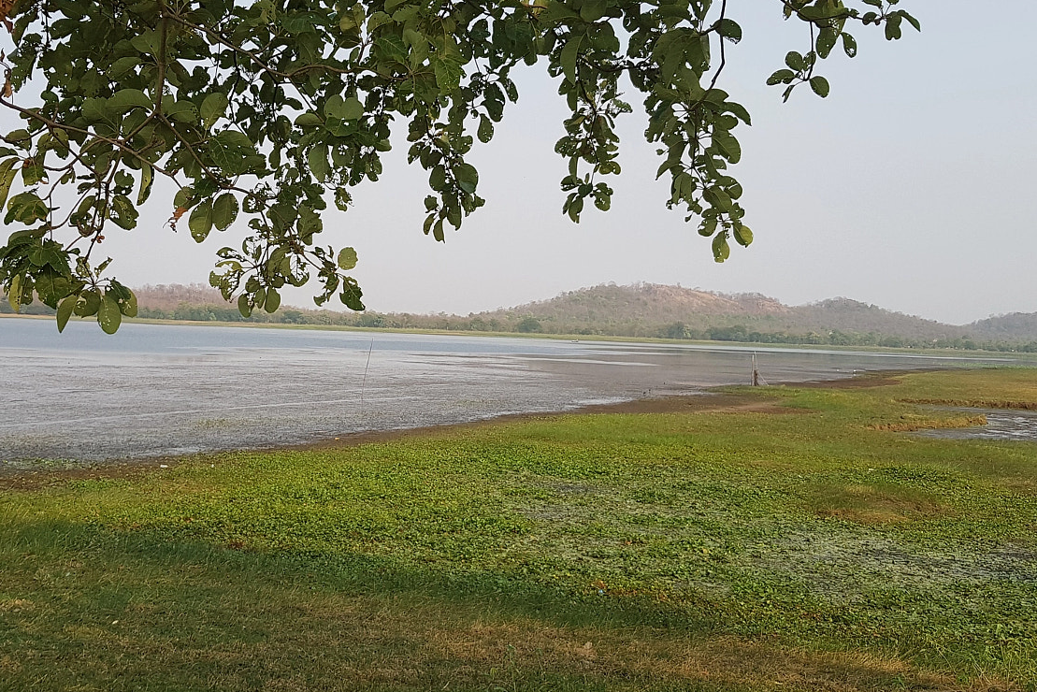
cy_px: 334
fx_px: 1124
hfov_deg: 49.4
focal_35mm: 39
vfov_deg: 34.2
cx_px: 447
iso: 40
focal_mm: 4.2
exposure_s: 1/1236
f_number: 1.7
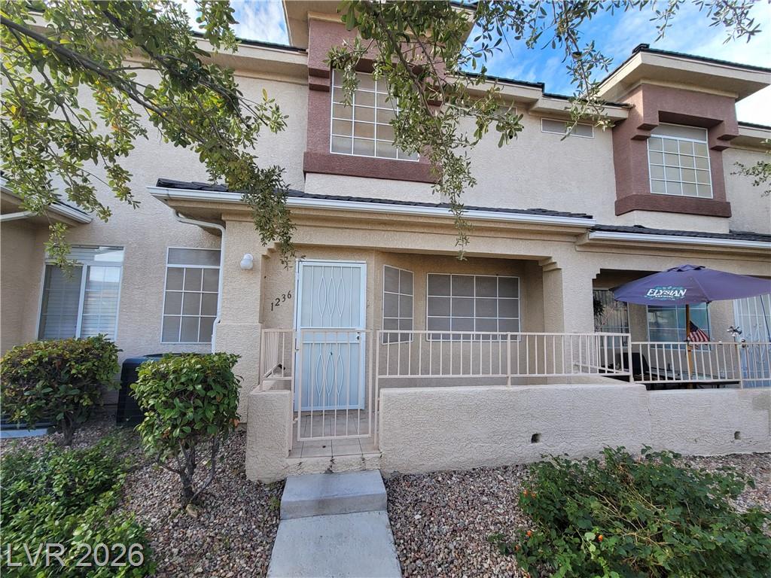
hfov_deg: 106.2
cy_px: 289
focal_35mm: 13
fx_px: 290
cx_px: 386
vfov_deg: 89.9
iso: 64
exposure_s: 1/396
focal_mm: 2.2
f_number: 2.2
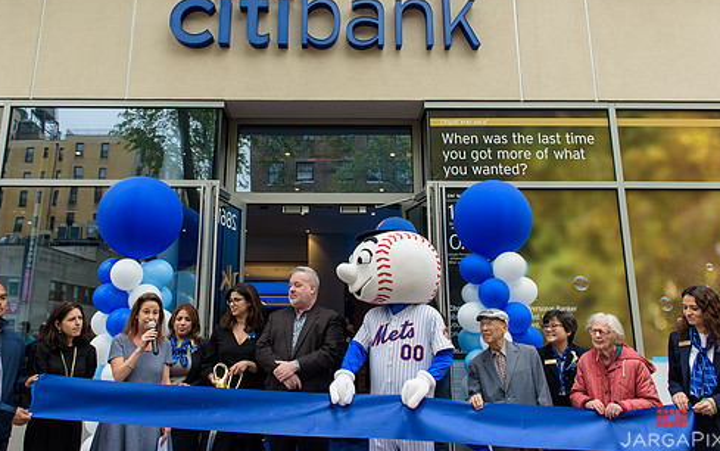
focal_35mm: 29
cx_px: 334
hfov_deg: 64.5
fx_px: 569
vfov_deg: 43.1
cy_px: 194
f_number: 5
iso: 200
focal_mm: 24
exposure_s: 1/250
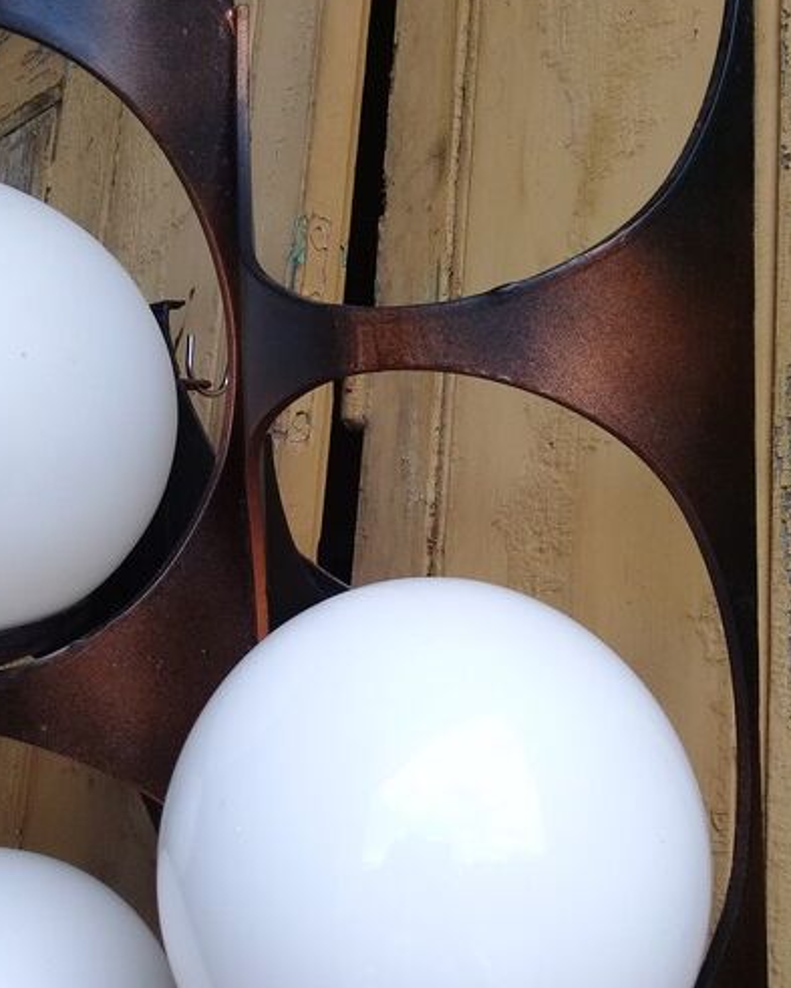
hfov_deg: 40.1
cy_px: 449
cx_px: 397
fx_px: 1082
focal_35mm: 37
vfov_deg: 49.0
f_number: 2.2
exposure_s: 1/323
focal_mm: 3.3
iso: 50
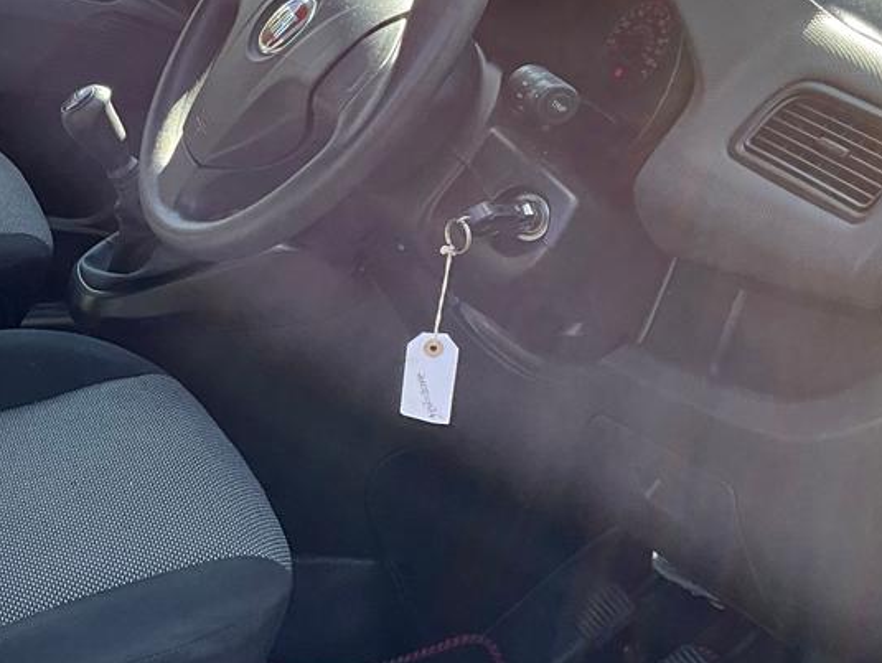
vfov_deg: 22.6
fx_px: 1657
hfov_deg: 29.1
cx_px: 167
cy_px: 287
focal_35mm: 65
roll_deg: -0.7
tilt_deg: -25.4
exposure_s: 1/177
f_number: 1.8
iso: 20
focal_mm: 3
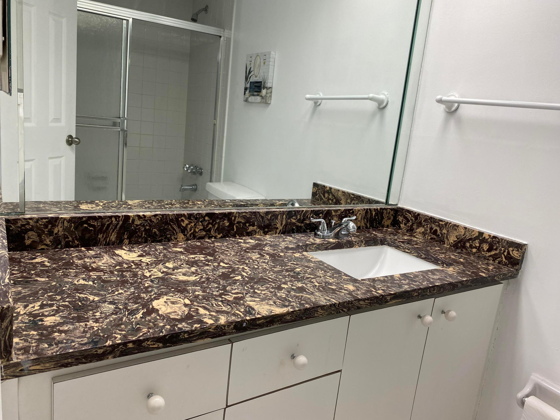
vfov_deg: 53.1
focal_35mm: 26
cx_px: 280
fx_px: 421
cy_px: 210
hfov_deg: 67.3
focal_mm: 4.25
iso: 100
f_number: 1.8
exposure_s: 1/120
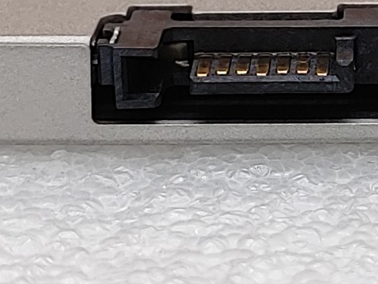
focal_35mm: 183
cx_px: 389
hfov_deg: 10.7
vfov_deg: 8.1
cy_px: 6
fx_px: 1998
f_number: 1.8
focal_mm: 4.36
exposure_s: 1/143
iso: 50
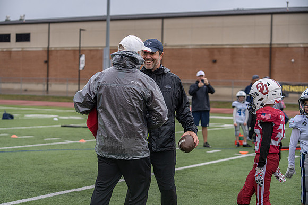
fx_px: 599
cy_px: 102
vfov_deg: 19.5
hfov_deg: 28.8
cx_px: 154
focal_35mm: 70
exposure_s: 1/1250
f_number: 3.5
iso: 250
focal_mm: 70
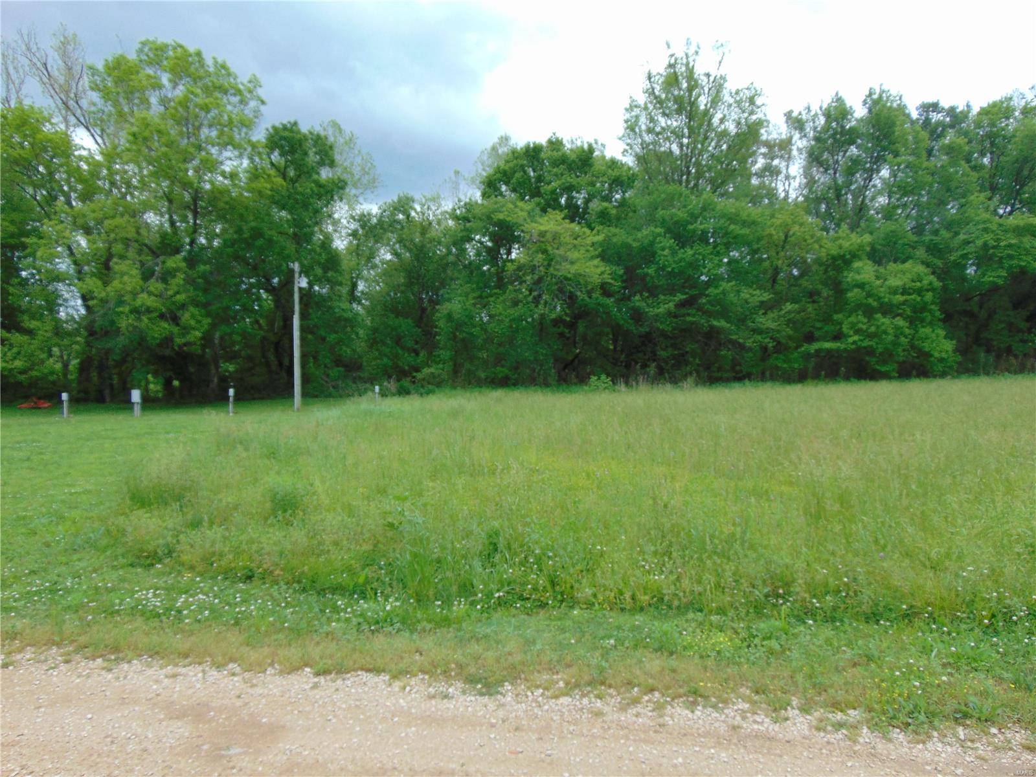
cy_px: 388
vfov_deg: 54.9
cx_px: 518
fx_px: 748
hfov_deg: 69.4
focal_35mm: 25
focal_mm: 4.5
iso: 80
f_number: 3
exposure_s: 1/640
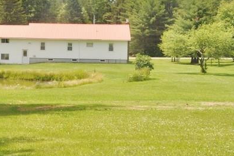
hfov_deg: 19.5
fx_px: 656
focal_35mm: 101
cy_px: 39
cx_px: -12
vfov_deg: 13.5
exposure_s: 1/200
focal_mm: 26
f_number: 13
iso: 200
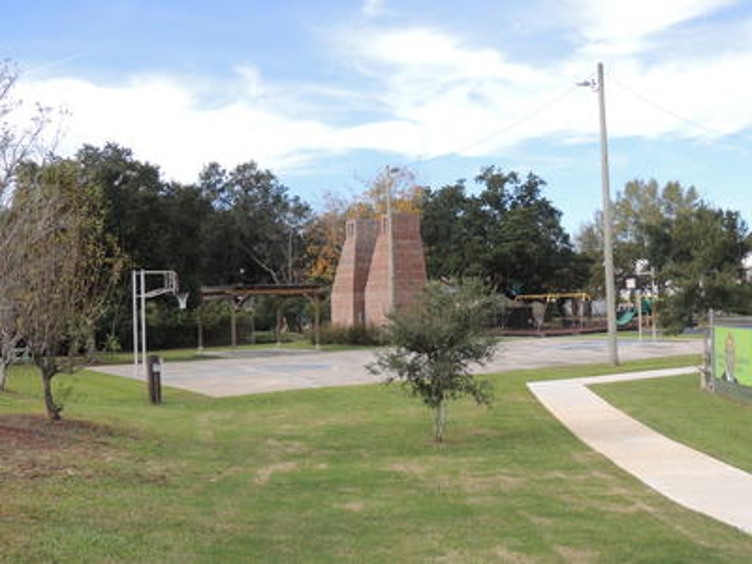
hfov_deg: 46.8
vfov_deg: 36.0
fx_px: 869
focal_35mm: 40
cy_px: 282
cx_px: 376
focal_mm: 7.1
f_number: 3.3
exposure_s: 1/500
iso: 100
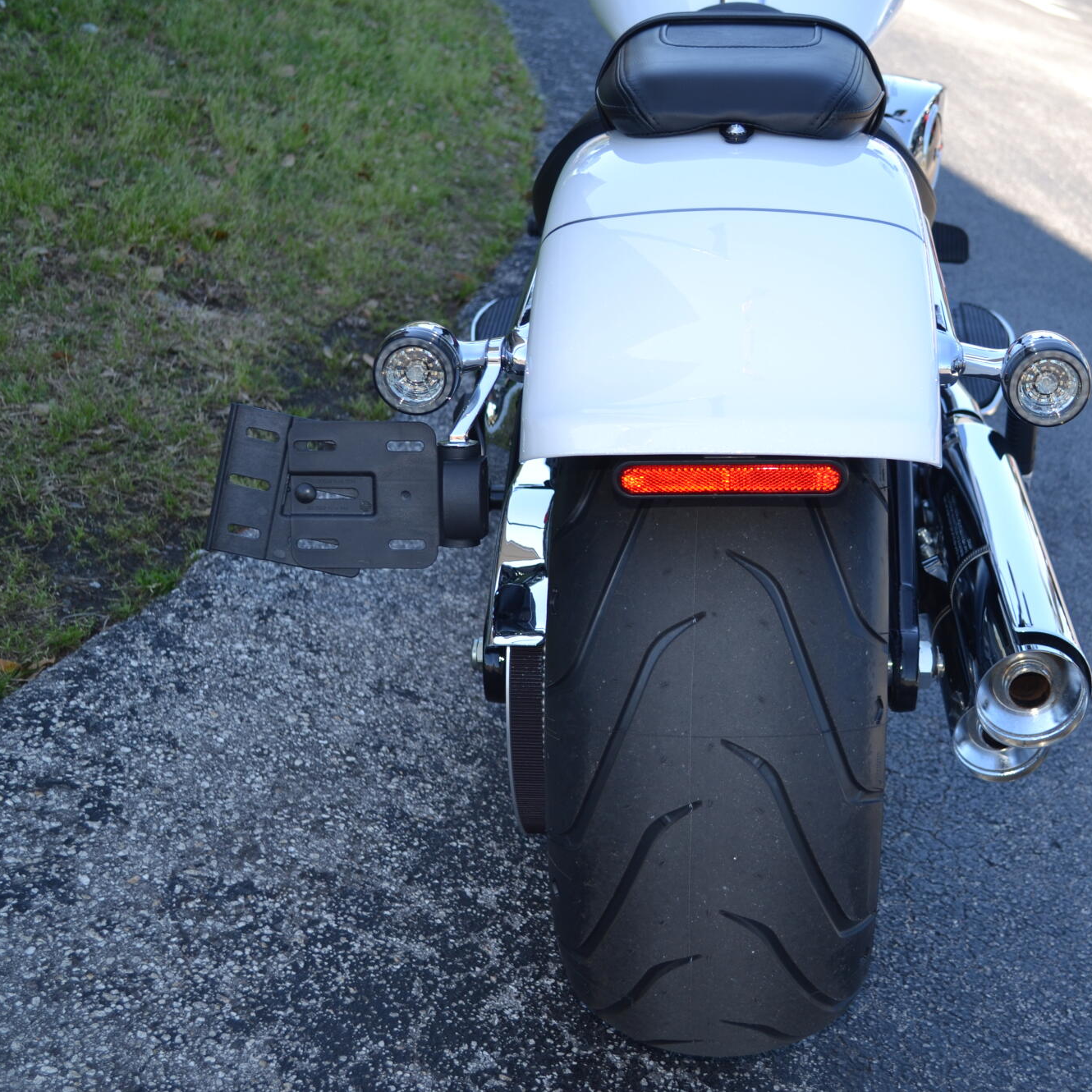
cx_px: 739
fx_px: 1642
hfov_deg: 36.4
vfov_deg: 36.8
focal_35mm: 46
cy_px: 546
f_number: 4
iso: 100
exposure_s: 1/160
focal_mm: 24
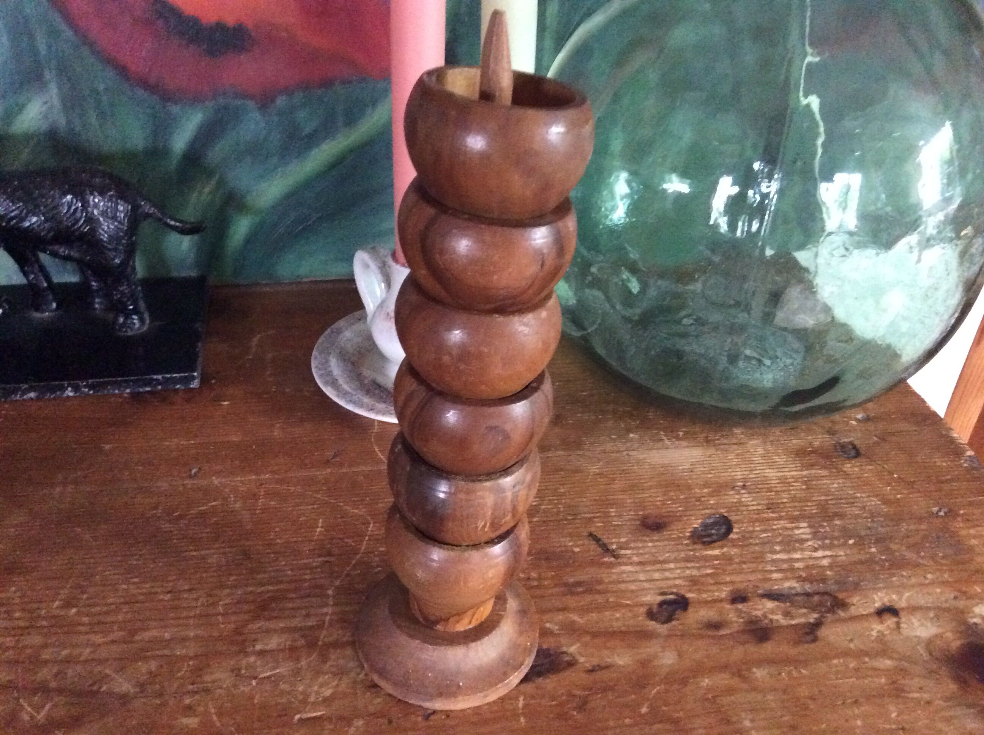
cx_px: 492
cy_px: 368
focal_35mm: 32
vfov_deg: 44.1
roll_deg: -1.2
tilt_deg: -34.9
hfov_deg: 56.9
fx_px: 908
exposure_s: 1/17
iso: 640
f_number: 2.4
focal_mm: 3.3
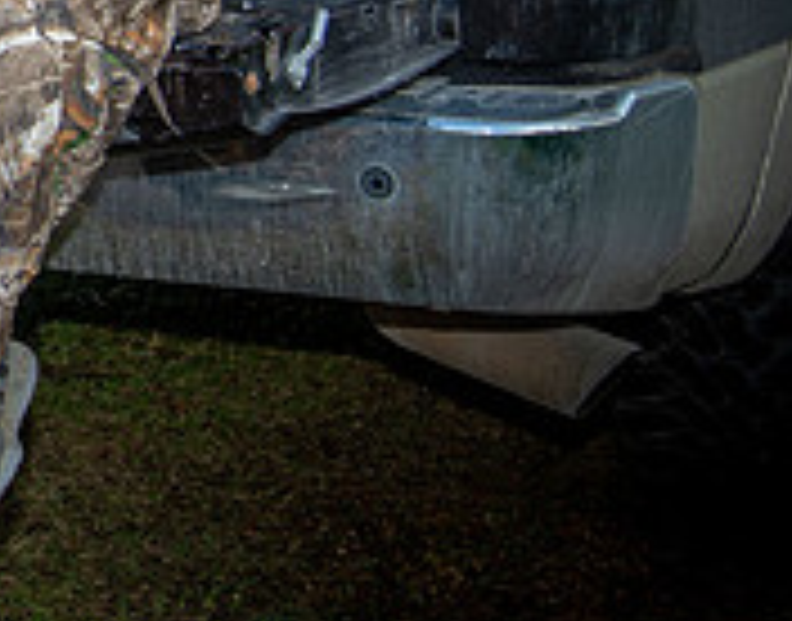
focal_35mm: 138
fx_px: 3210
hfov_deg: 12.9
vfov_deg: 10.9
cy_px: -108
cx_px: -585
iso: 250
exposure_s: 1/200
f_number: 7.1
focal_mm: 38
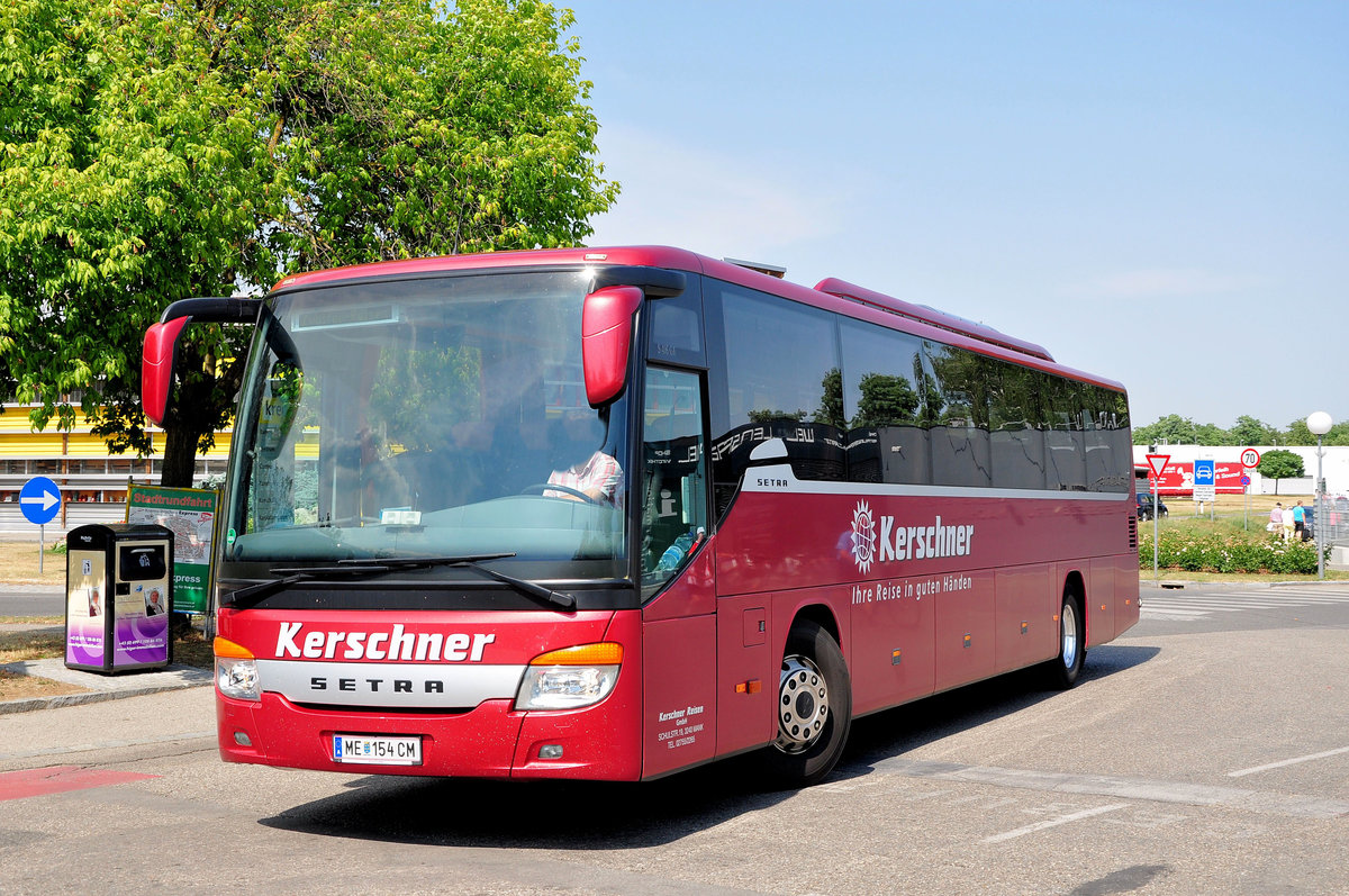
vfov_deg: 26.4
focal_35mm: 51
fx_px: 1909
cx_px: 674
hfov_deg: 38.9
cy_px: 448
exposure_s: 1/320
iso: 200
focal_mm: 34
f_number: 9
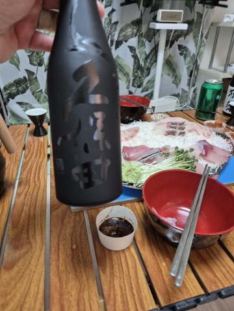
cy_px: 156
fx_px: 207
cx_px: 117
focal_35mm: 23
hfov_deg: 58.9
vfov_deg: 73.9
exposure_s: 1/120
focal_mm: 5.4
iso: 500
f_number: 1.8
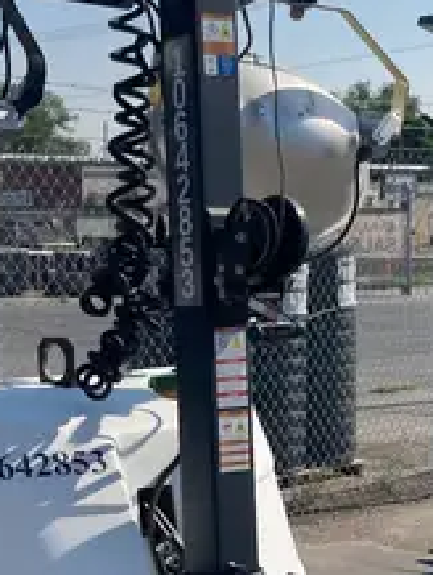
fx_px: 1565
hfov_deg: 15.8
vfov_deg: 20.7
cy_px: 429
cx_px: 243
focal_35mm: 94
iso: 20
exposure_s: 1/2288
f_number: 1.8
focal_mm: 3.99
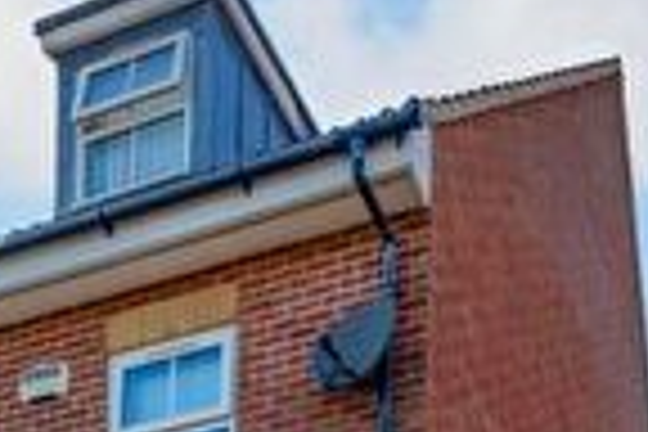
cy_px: 997
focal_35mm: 68
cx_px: 284
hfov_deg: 29.6
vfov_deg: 14.4
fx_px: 1224
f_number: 8
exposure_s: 1/100
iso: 100
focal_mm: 14
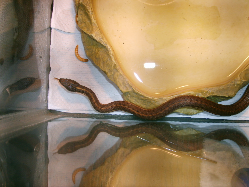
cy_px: 94
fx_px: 309
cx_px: 124
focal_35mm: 43
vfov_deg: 33.6
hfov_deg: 43.9
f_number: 3
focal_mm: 7.2
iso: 100
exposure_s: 1/30
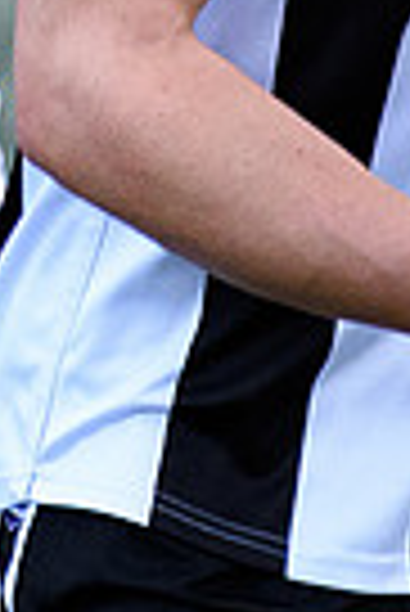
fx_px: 40194
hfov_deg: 0.6
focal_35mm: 2359
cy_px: -682
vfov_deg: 0.9
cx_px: -14
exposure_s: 1/2500
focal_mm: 200
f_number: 2.8
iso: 1100
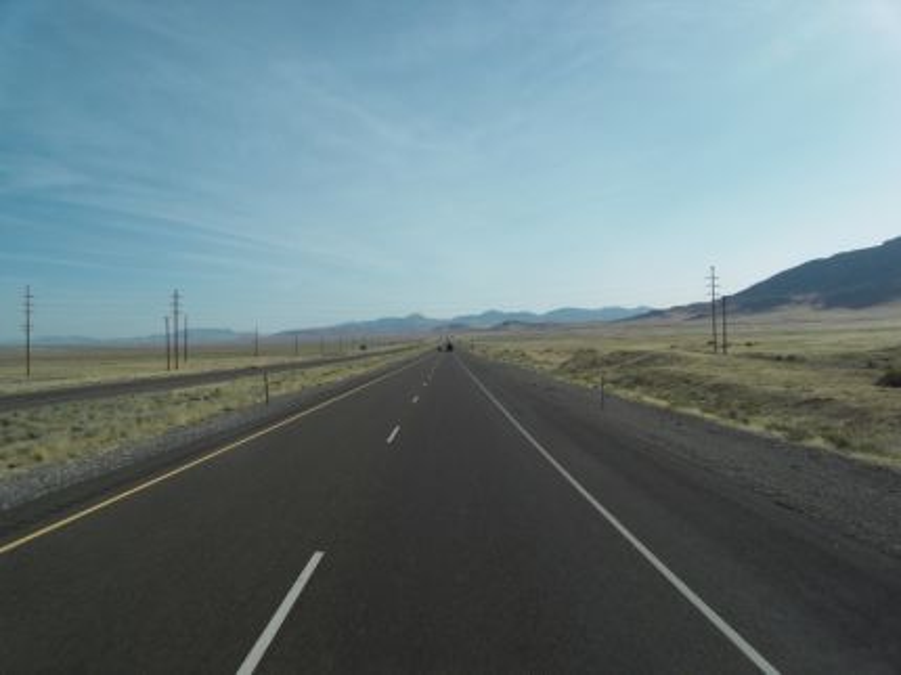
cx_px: 450
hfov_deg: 71.6
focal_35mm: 24
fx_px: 624
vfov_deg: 56.8
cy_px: 338
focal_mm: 4.3
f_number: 7.3
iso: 80
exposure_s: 1/500
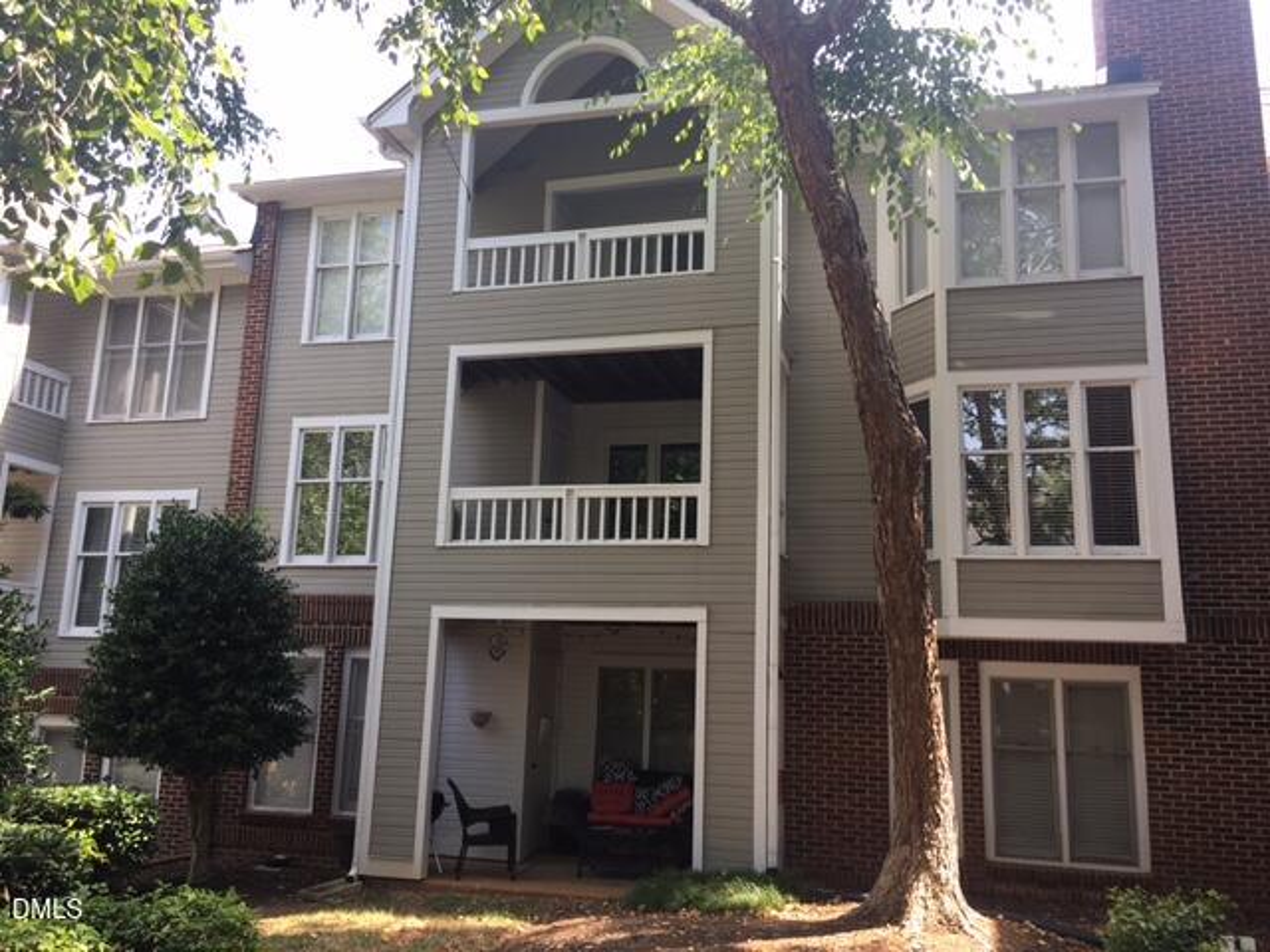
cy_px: 476
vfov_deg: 48.2
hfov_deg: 61.7
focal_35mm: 29
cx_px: 635
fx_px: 1064
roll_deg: -2.2
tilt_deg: +12.4
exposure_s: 1/135
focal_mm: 4.15
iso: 25
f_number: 2.2
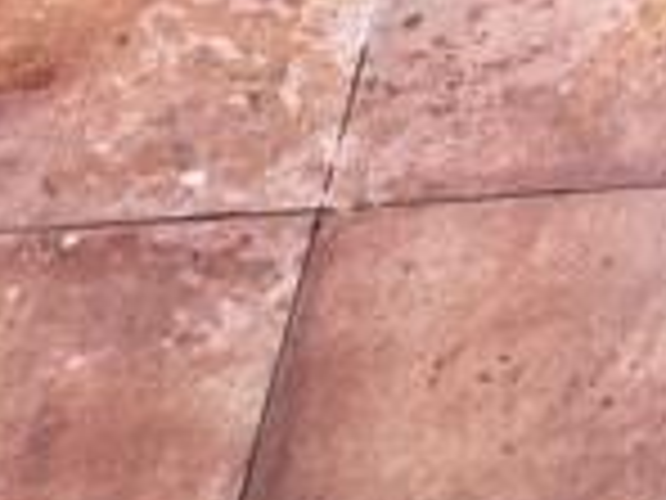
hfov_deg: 18.5
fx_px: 1866
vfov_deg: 10.1
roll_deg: -0.3
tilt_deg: -6.5
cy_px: -1090
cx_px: 914
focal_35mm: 97
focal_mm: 2.22
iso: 40
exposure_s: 1/102
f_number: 2.2
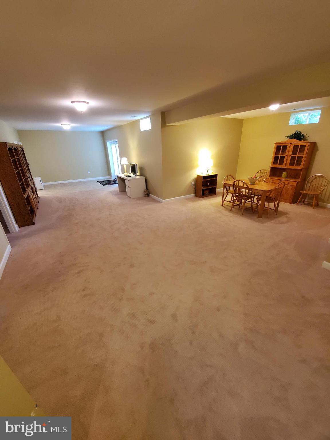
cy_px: 220
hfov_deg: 89.9
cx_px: 165
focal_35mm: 13
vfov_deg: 106.2
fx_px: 165
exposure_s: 1/29
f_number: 2.2
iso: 500
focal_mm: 1.8
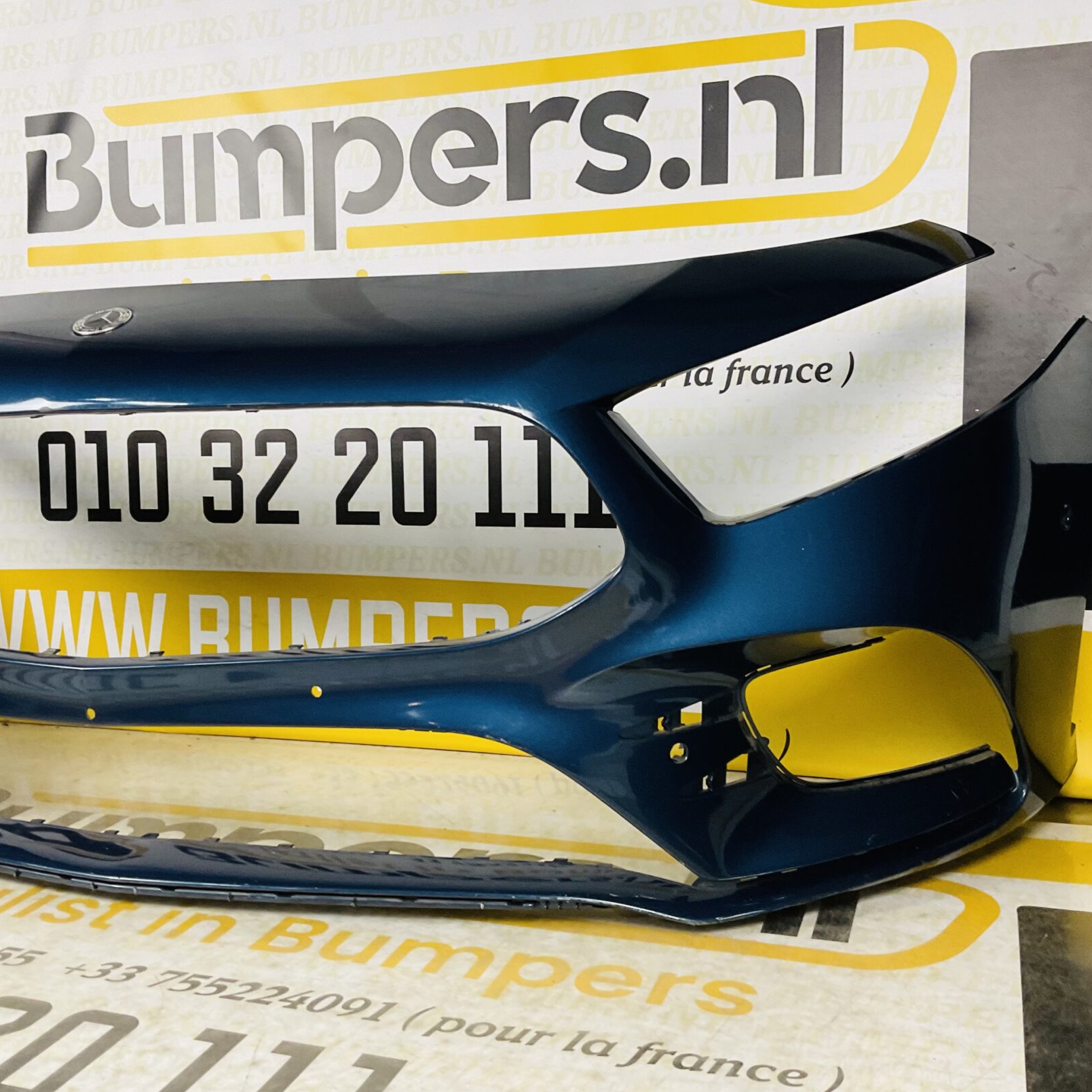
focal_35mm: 36
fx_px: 1285
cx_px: 525
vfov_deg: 46.0
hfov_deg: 46.0
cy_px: 561
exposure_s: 1/50
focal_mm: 3
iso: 80
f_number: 1.8
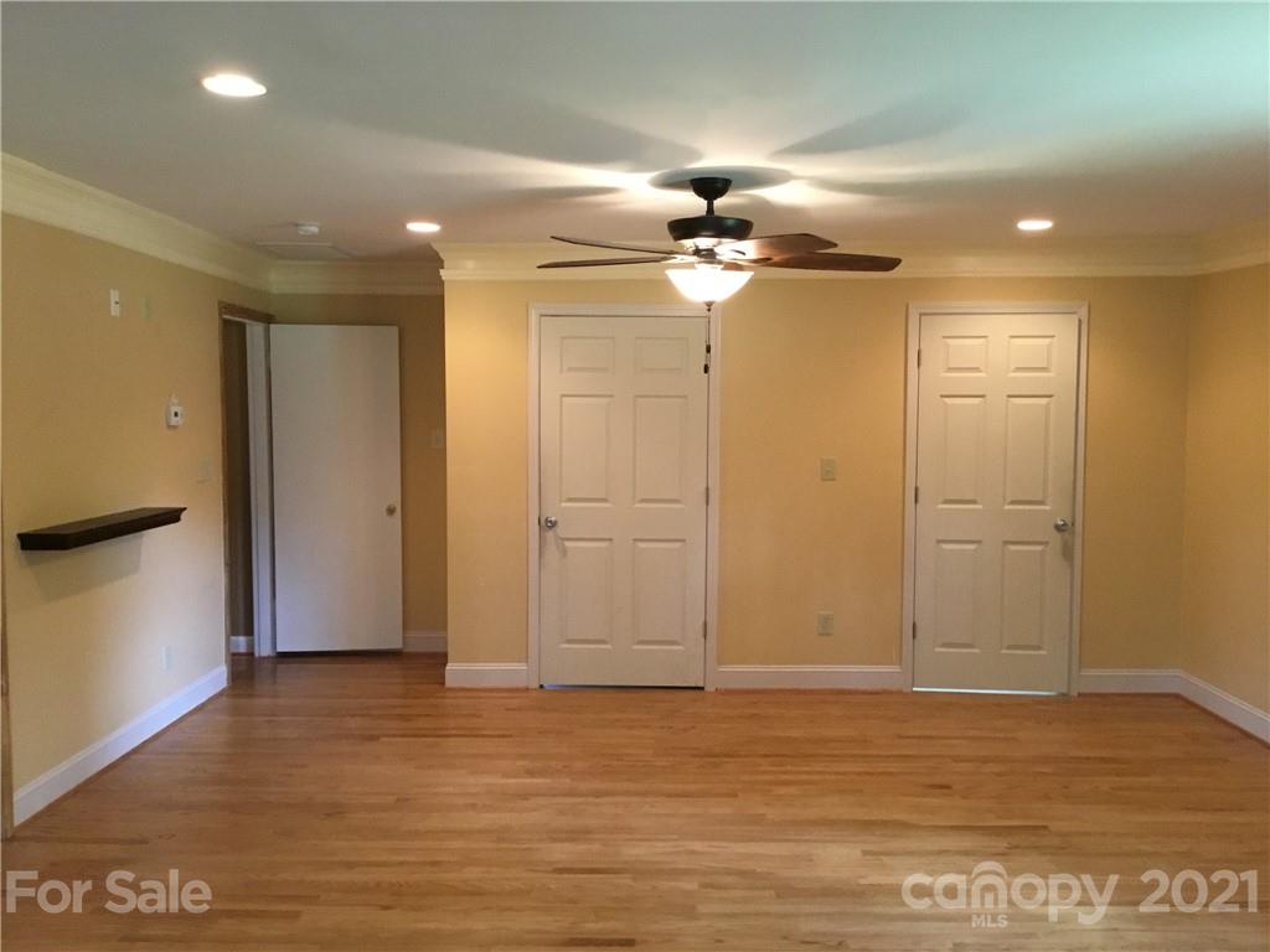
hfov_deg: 58.4
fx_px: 1137
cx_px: 635
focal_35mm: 31
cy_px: 476
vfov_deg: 45.4
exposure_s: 1/24
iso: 200
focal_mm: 3.3
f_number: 2.4
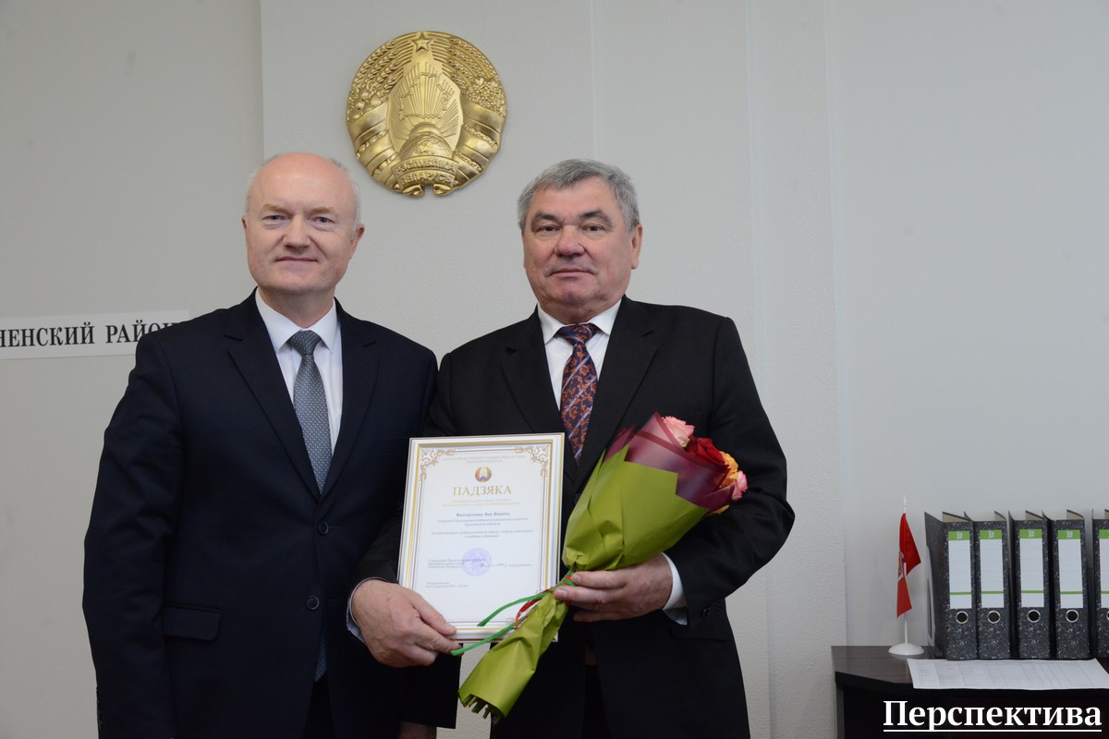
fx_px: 1417
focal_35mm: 46
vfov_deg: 29.2
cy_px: 370
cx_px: 554
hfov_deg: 42.7
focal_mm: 46
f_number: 6.3
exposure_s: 1/125
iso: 3200
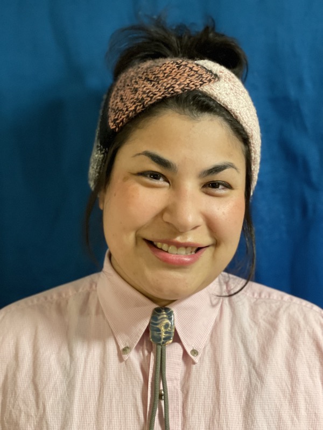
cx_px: 162
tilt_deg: -4.4
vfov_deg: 36.8
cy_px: 215
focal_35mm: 52
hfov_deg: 28.0
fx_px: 647
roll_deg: +0.8
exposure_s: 1/40
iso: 400
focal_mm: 6
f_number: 2
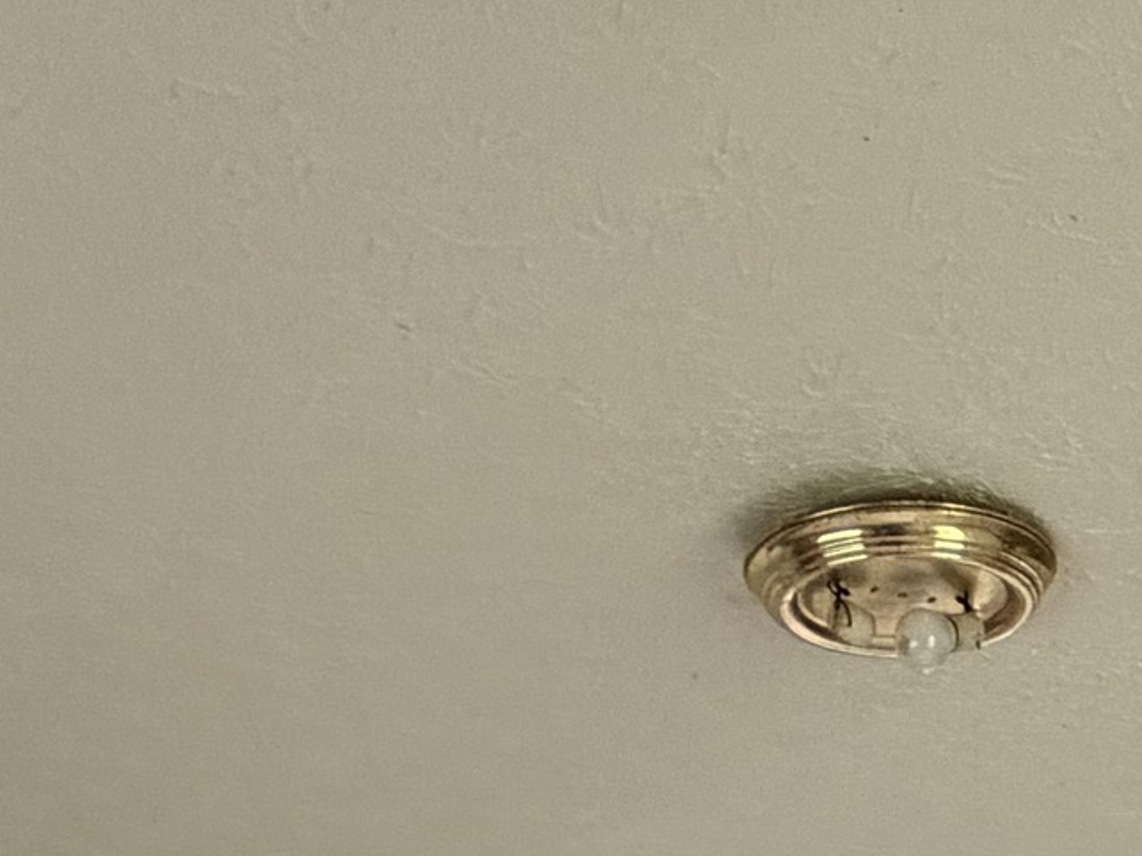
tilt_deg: -10.2
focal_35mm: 67
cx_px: 1169
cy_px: 2048
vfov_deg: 14.5
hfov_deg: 27.2
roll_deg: -0.2
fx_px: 2210
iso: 320
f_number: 2.2
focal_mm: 2.22
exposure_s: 1/88
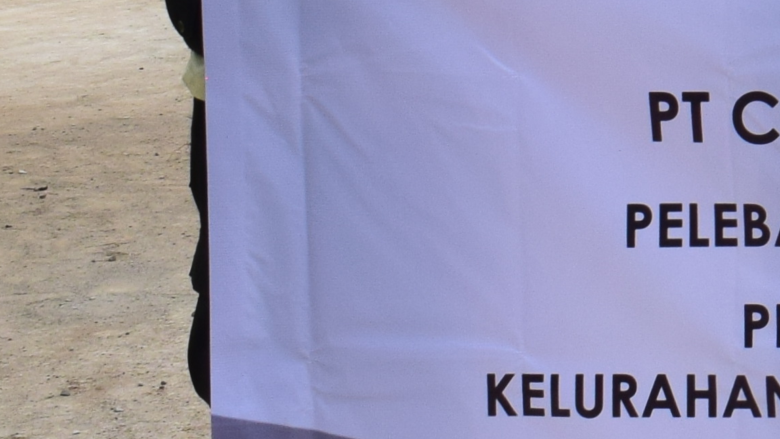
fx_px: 3723
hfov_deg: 11.0
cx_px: 1514
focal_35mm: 180
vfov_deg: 6.6
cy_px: -402
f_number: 11
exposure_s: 1/500
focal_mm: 22
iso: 360
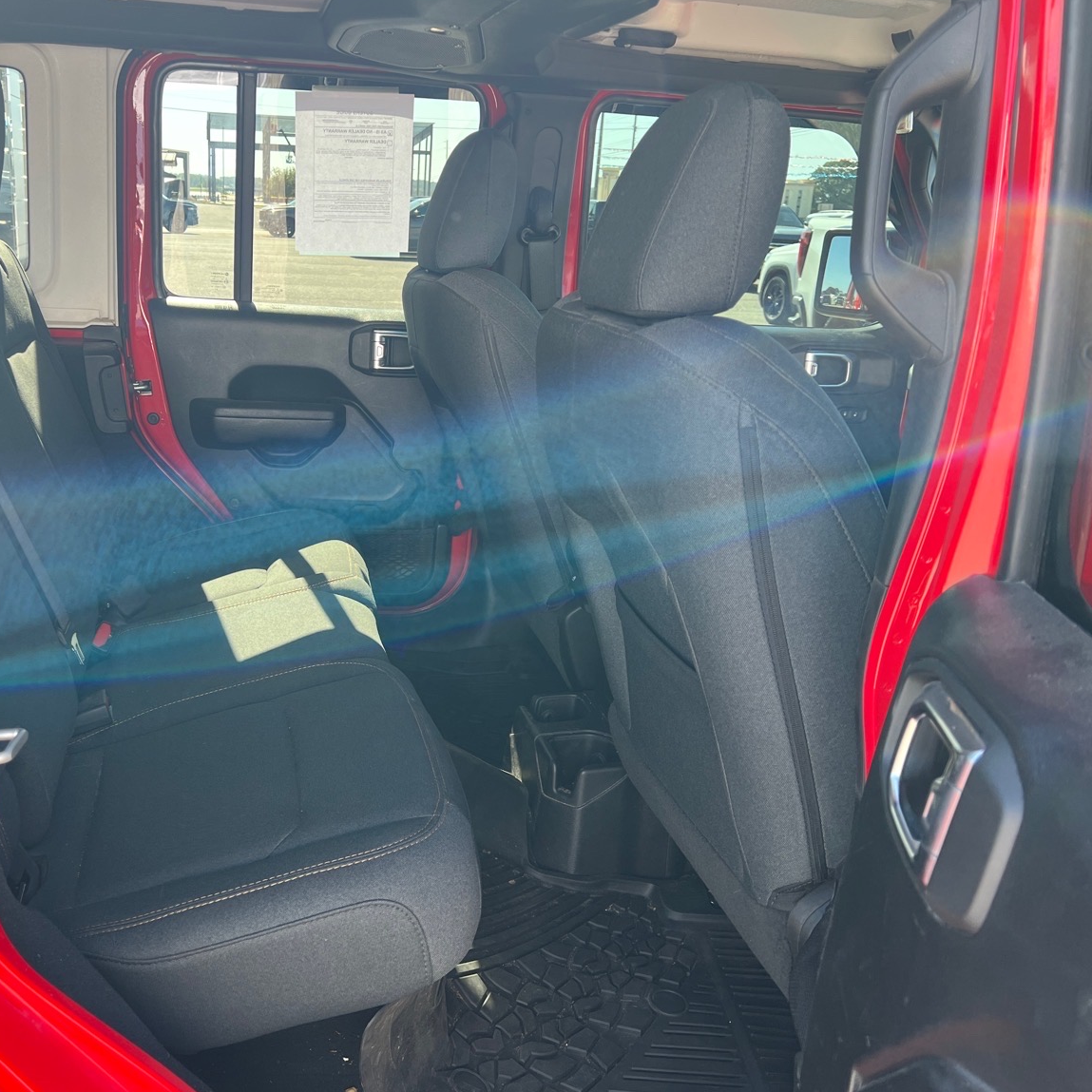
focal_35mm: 32
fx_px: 1142
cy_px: 537
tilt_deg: -17.0
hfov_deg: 50.4
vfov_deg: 51.1
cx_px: 385
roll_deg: -2.2
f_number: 1.5
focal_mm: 5.7
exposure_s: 1/204
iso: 50
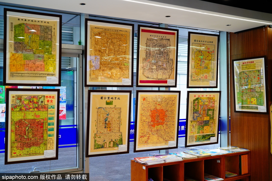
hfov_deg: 48.5
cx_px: 136
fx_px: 302
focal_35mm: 40
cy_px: 90
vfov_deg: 33.4
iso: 640
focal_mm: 40
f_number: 3.5
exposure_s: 1/125
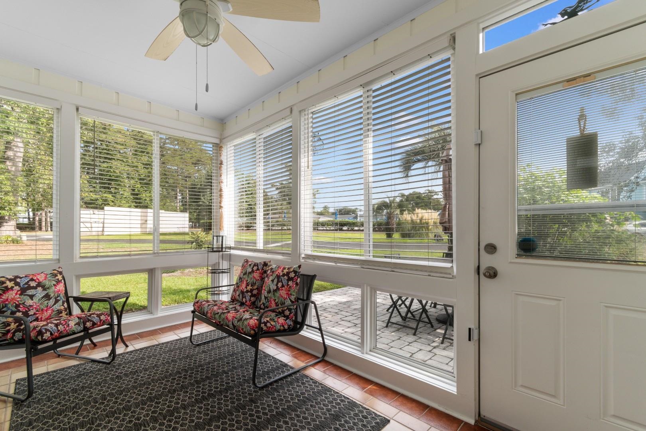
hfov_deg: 100.4
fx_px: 269
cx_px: 323
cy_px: 216
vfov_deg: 77.3
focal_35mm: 15
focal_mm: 10
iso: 100
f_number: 5
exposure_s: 1/100
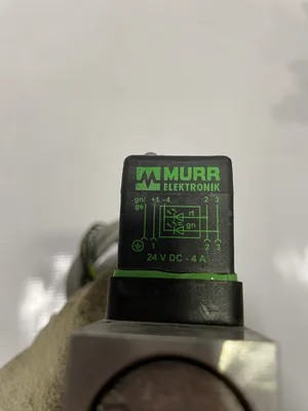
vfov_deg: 67.3
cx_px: 154
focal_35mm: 26
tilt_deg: -70.7
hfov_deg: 53.1
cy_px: 206
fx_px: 308
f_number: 1.6
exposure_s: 1/60
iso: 100
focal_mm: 4.2
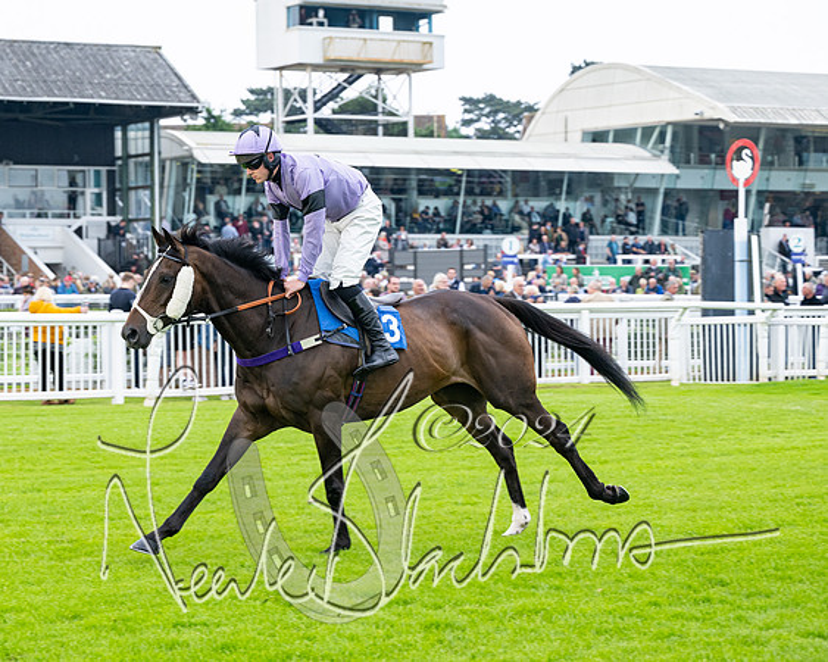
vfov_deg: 16.4
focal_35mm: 94
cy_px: 282
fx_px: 2299
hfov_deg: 20.4
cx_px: 323
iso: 400
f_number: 4
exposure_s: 1/640
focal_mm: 70
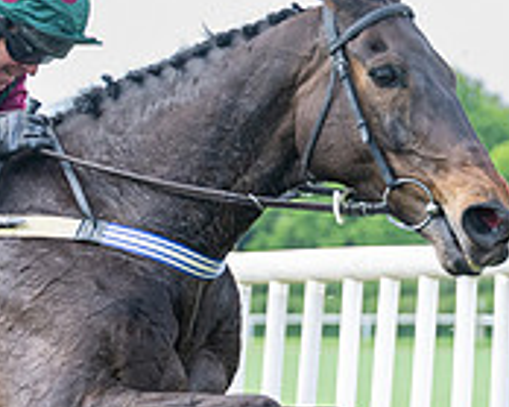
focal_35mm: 386
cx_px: 187
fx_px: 5812
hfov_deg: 5.0
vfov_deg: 4.0
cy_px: 451
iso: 400
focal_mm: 70
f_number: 2.8
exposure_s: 1/1600
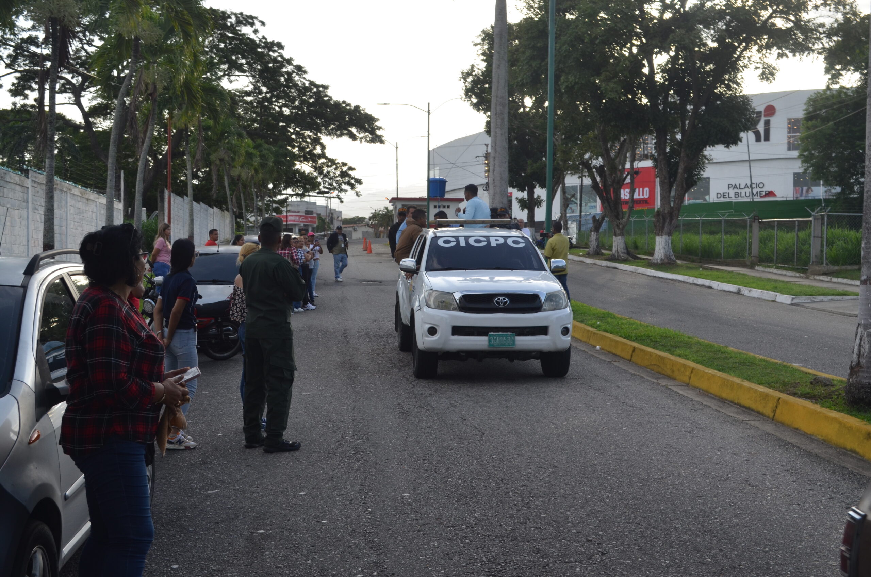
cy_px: 288
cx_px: 436
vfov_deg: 29.7
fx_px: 1087
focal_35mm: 45
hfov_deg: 43.7
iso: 200
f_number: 8
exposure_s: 1/250
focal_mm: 30
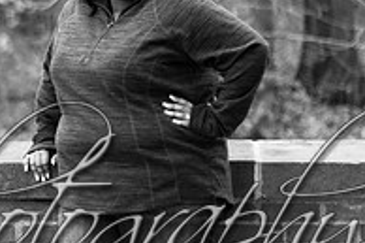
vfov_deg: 7.5
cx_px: 70
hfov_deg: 11.2
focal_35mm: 183
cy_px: 82
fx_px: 1854
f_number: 1.4
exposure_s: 1/80
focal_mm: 50
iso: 200
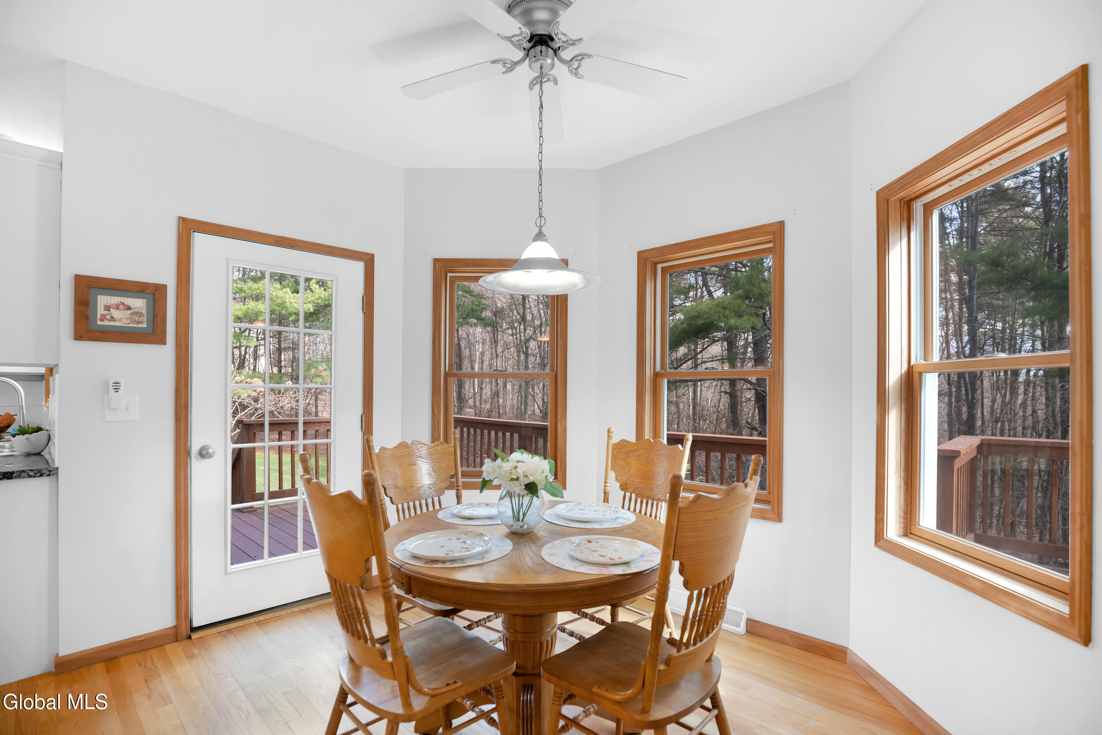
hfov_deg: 96.7
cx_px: 551
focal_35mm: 16
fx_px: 490
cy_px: 368
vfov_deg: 73.8
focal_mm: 16
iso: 500
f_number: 4
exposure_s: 1/100
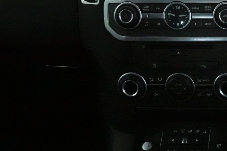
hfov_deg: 24.3
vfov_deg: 18.4
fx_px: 467
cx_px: 286
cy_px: 50
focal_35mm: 74
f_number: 3.2
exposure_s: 1/250
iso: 6400
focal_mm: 9.75
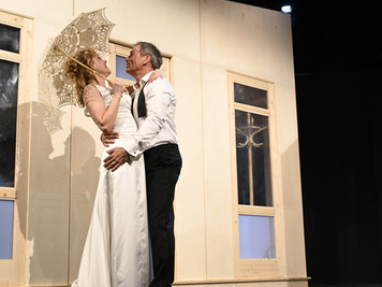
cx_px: 143
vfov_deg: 32.2
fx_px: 497
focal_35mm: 45
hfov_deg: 41.8
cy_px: 158
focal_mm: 37
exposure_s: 1/125
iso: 1250
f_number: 6.3
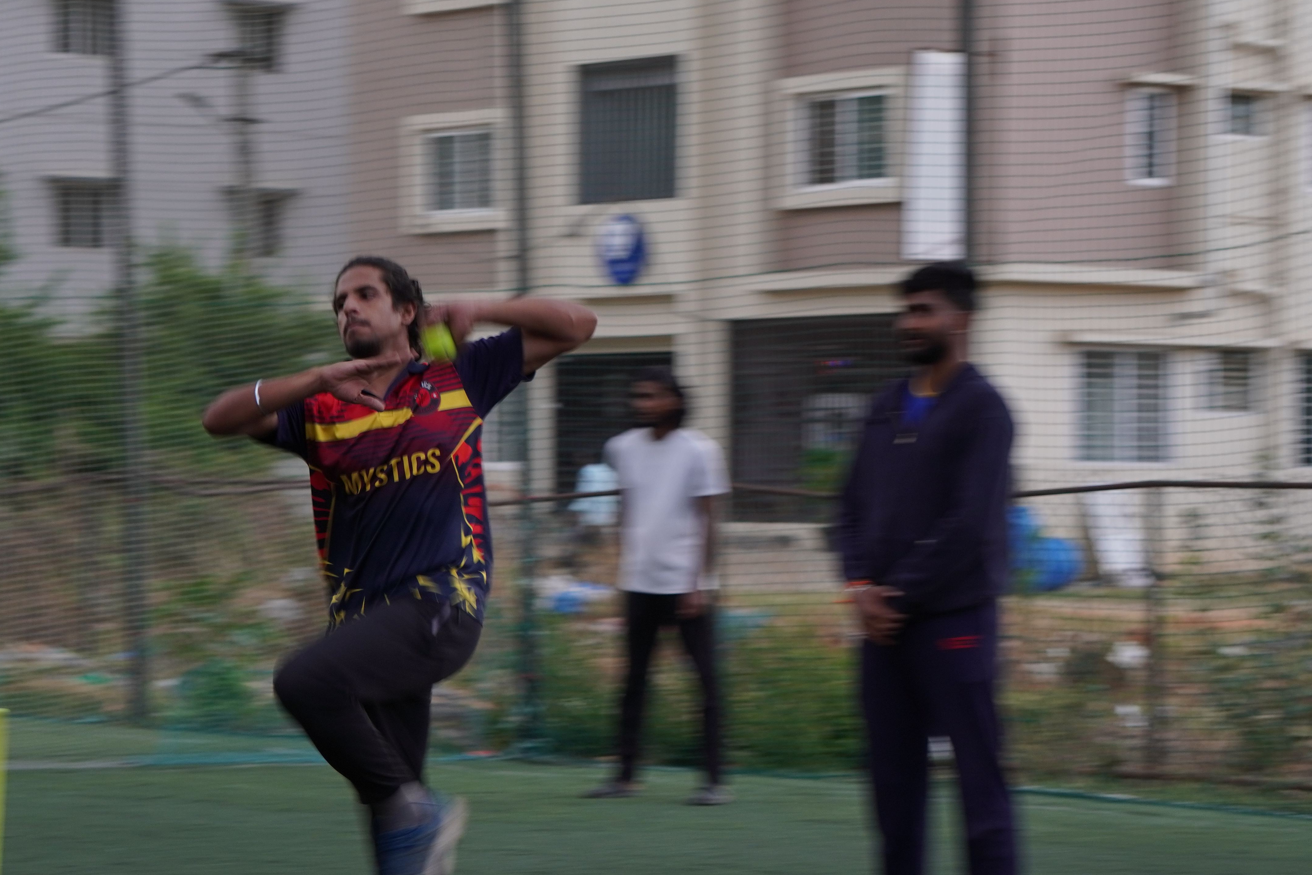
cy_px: 463
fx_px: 4446
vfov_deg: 11.2
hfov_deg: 16.8
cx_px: 545
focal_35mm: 122
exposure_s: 1/40
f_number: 6.3
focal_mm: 58
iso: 250
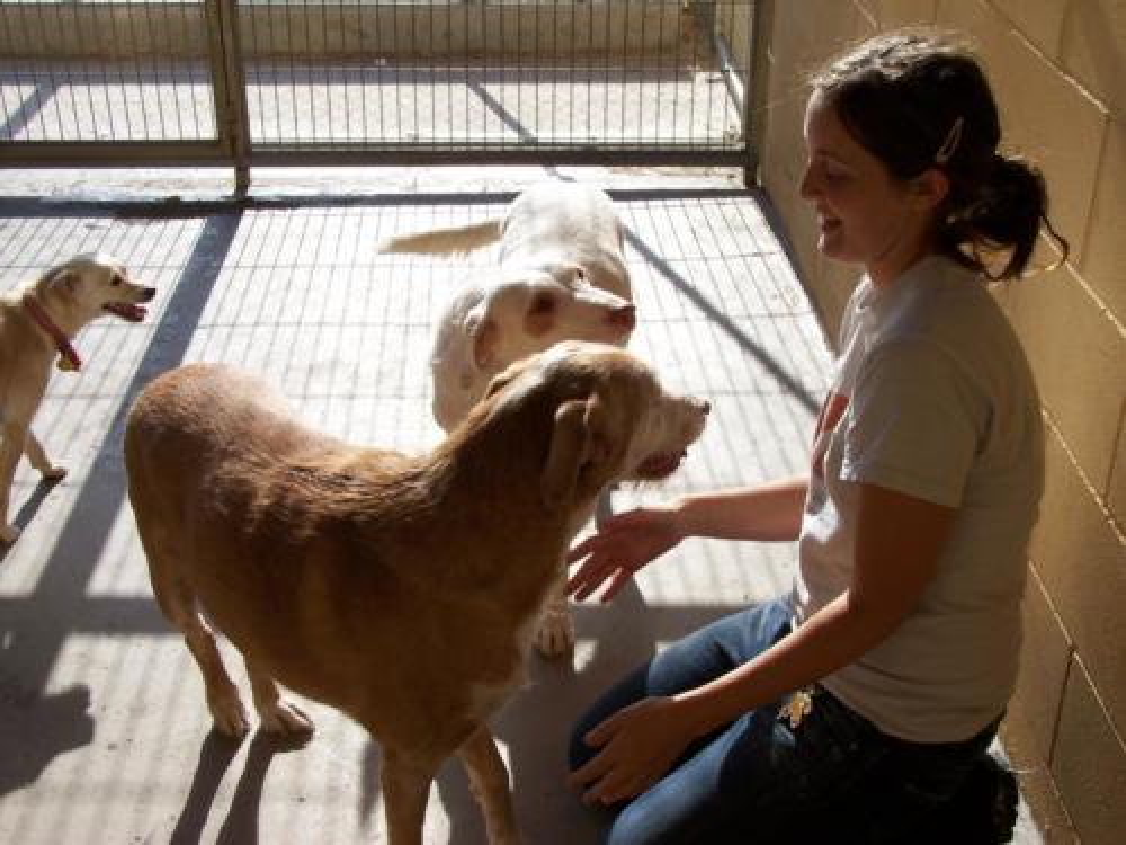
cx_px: 563
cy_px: 422
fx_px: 1659
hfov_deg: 37.5
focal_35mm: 51
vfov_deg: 28.6
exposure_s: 1/500
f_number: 4
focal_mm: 8.5
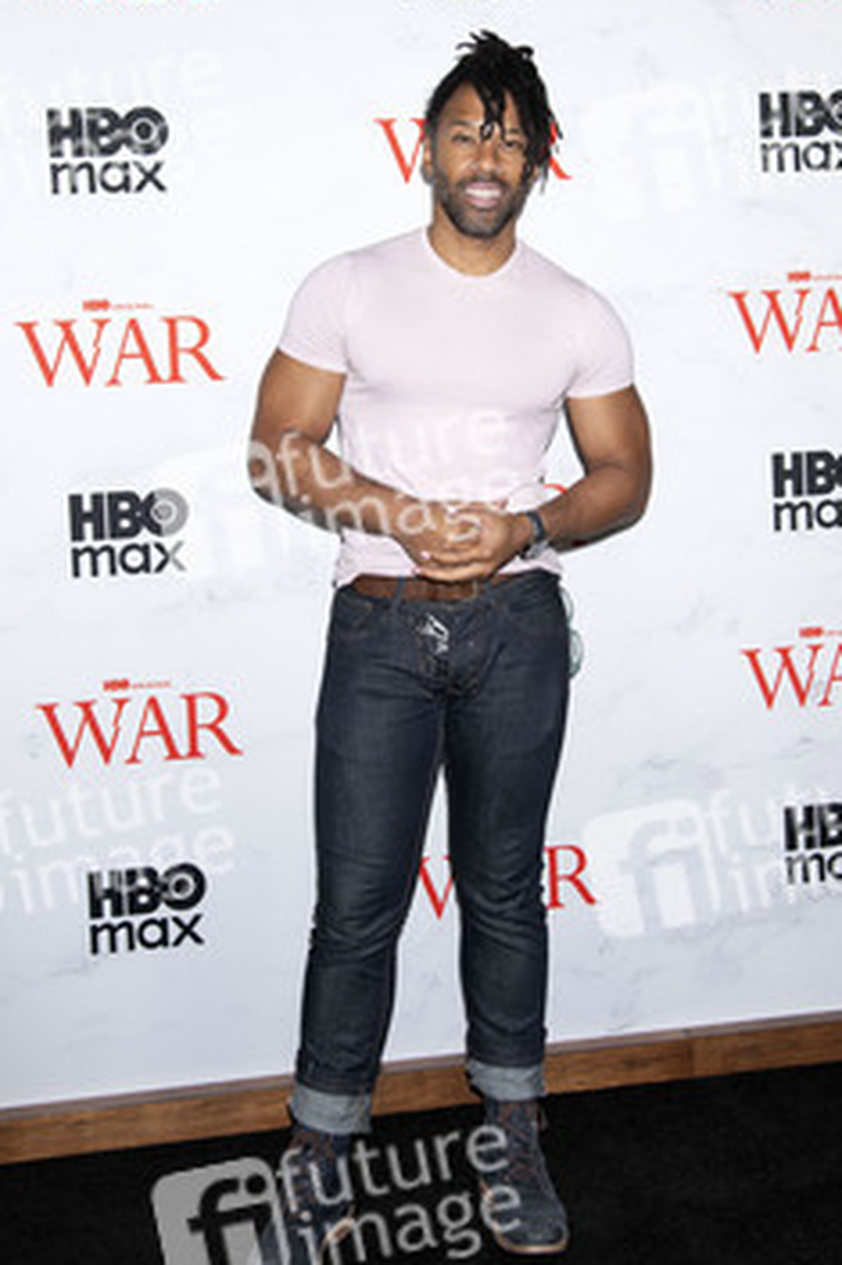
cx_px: 441
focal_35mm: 43
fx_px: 1510
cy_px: 674
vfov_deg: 45.4
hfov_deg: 31.2
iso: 640
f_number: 5
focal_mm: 38
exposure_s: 1/200
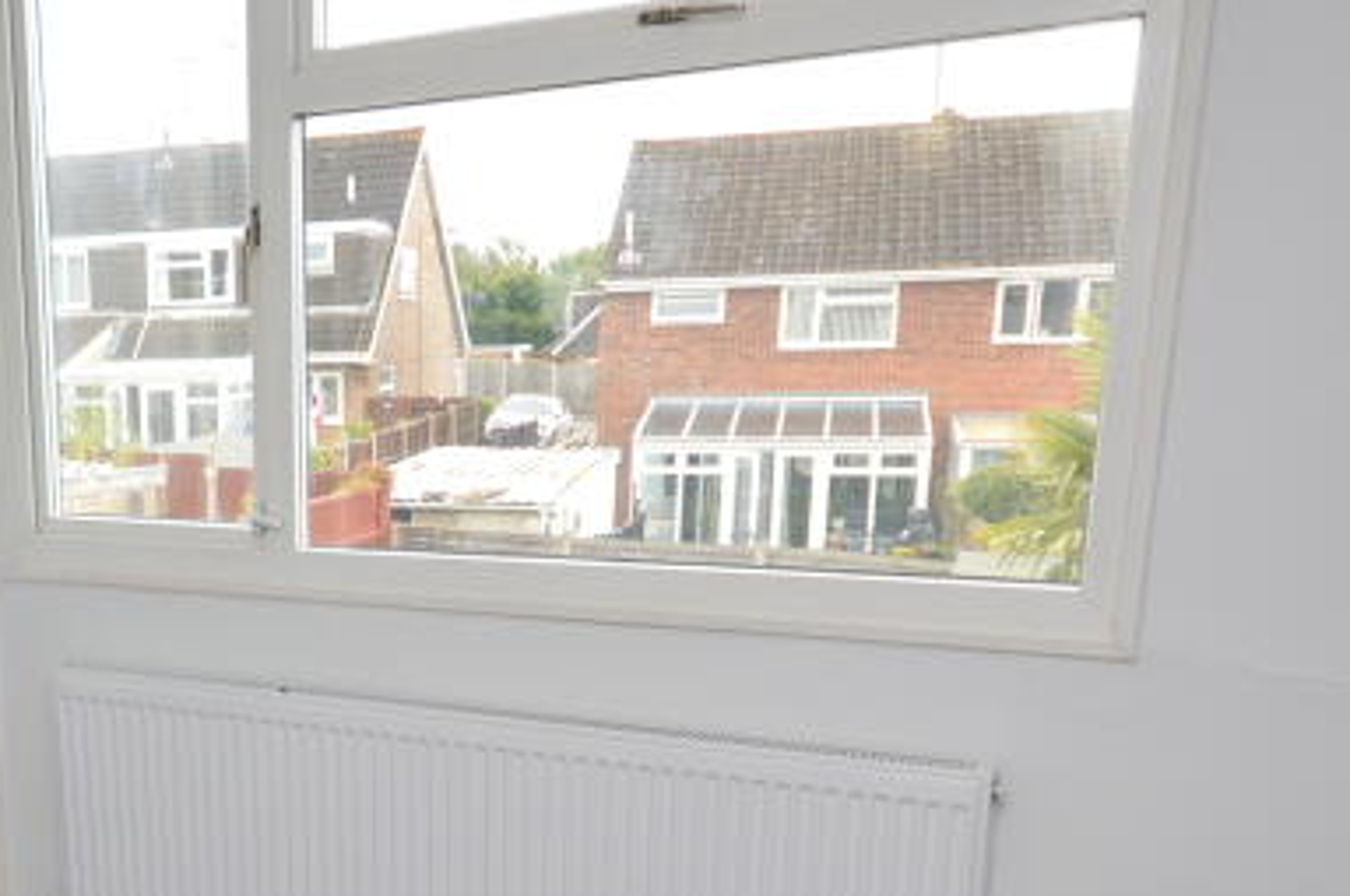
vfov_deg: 32.4
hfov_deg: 44.3
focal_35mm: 40
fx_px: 1498
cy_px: 712
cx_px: 144
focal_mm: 10
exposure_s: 1/100
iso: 400
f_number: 5
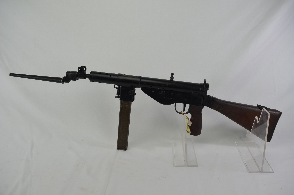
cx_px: 147
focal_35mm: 30
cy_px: 98
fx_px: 244
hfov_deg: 62.0
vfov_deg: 43.4
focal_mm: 20
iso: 280
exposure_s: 1/125
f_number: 5.6
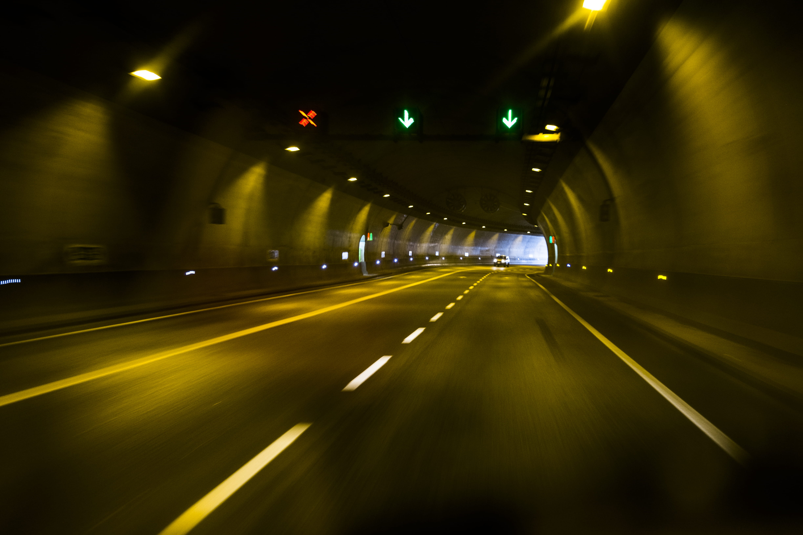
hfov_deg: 47.4
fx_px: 914
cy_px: 268
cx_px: 402
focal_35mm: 41
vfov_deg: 32.6
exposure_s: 1/15
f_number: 4
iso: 400
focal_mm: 27
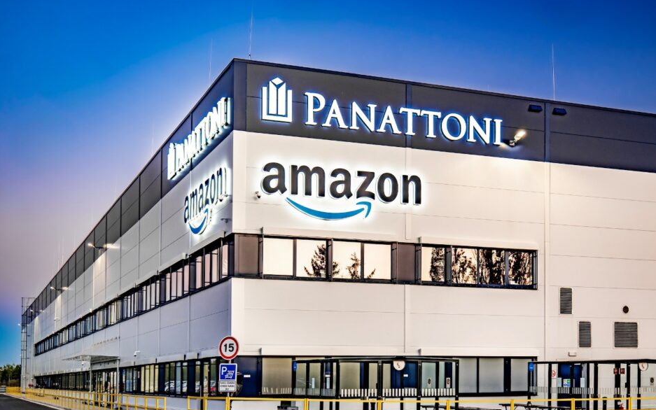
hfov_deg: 41.0
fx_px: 876
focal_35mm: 49
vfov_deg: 26.3
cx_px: 357
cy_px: 222
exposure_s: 1/20
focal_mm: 44
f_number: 4.9
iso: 640
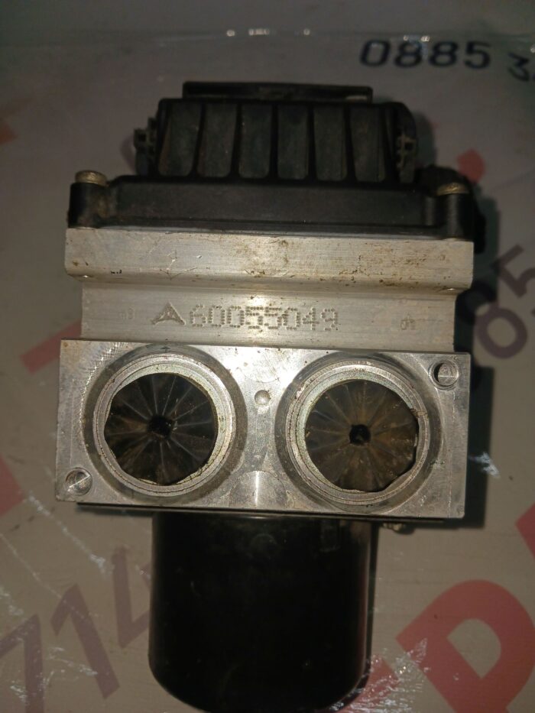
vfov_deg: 65.3
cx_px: 268
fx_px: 556
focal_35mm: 27
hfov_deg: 51.4
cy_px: 356
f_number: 1.8
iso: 25
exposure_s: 1/100
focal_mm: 4
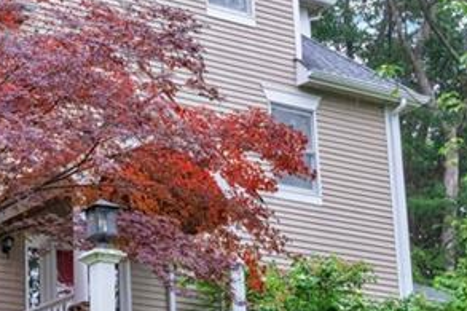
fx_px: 1452
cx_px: 56
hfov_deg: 18.0
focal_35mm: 112
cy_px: 182
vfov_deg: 12.2
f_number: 11
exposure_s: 1/125
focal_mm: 32
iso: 1250
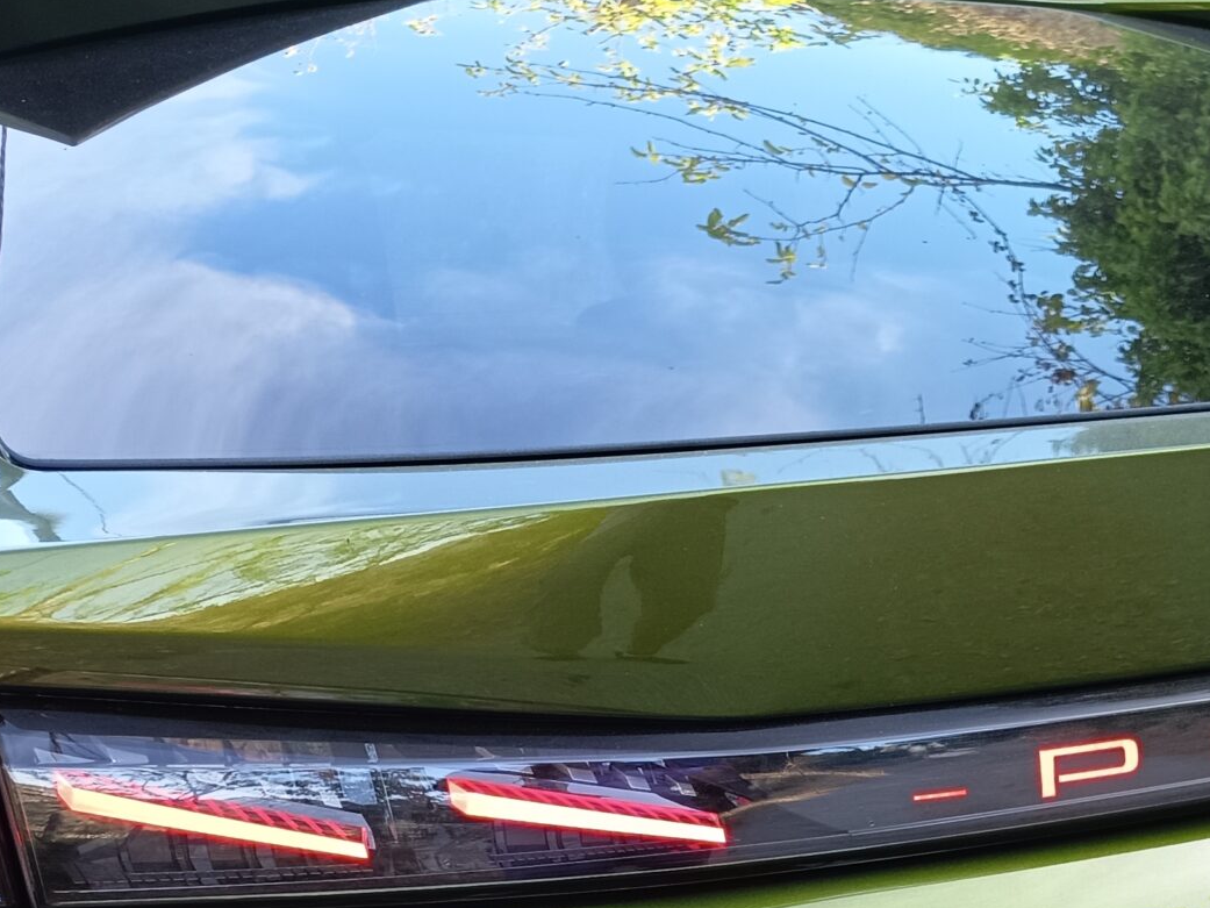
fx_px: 2063
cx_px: 1164
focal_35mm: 59
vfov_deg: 22.7
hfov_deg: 30.7
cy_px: 1109
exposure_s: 1/100
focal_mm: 5.24
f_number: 1.7
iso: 200
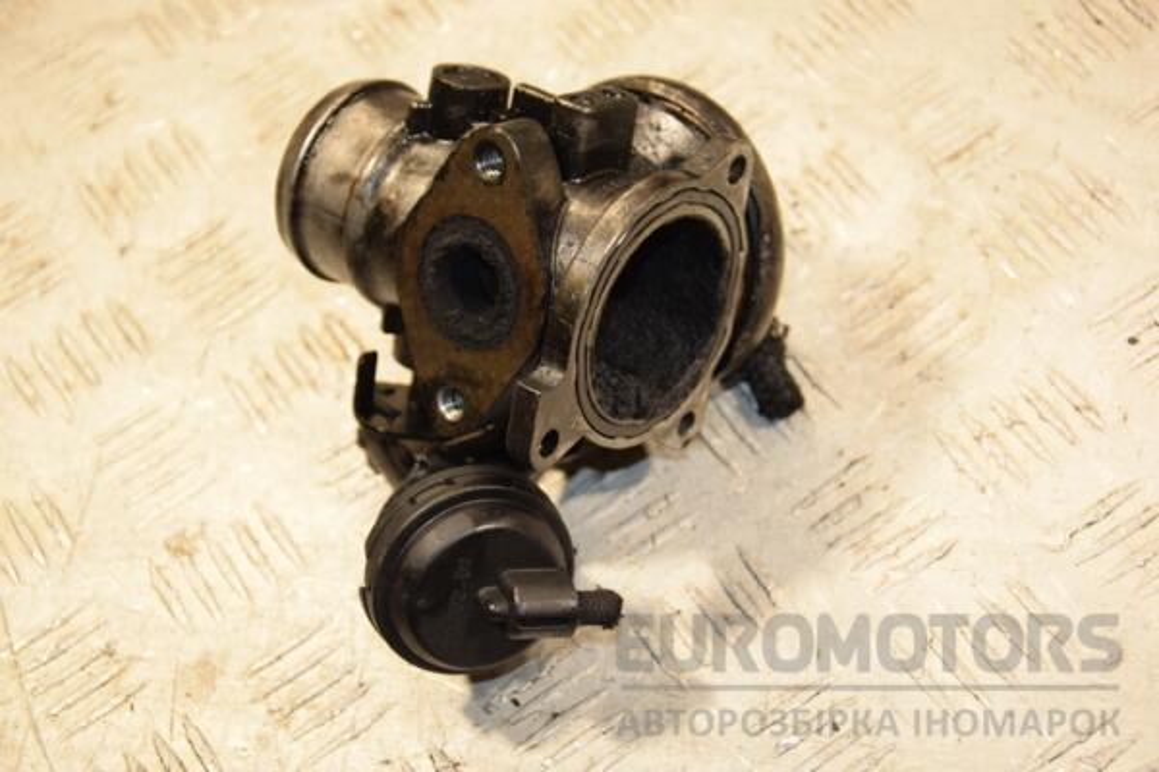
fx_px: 2801
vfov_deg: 15.7
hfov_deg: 23.4
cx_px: 580
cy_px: 386
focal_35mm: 87
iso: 800
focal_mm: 58
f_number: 5.6
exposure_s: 1/200
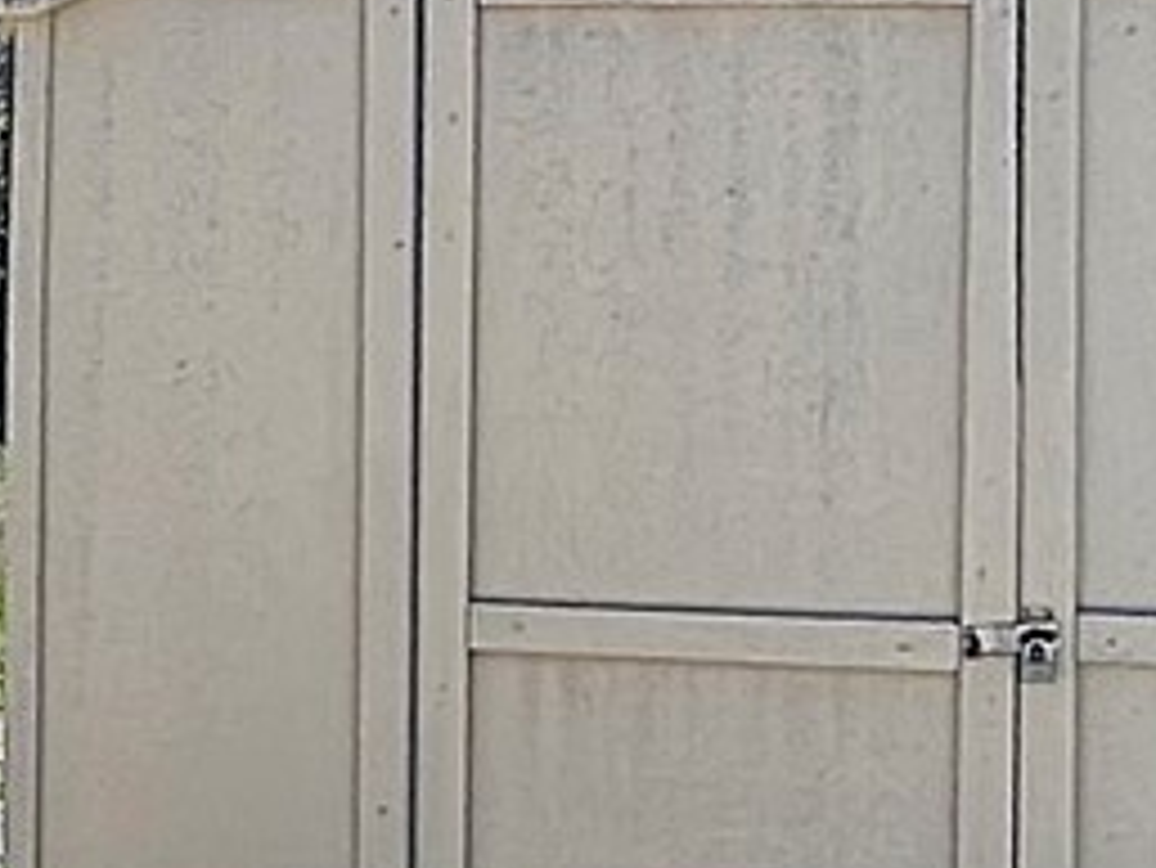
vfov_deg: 7.1
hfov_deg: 7.6
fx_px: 6916
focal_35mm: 207
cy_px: 1367
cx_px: -2996
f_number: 1.5
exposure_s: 1/4274
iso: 50
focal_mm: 5.7
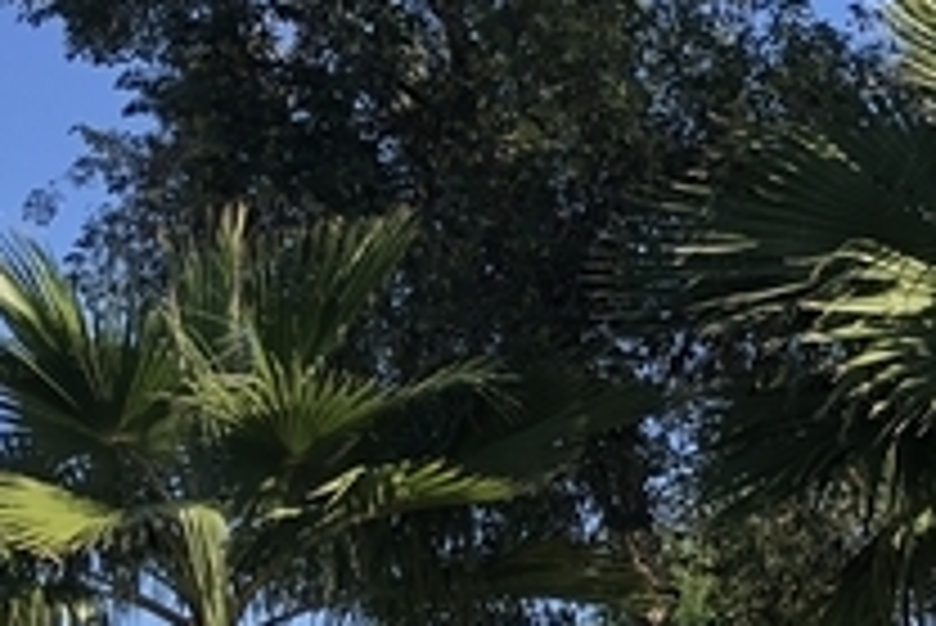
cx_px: 922
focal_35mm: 112
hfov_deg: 17.8
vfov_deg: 11.3
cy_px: 1184
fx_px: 2914
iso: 20
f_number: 1.8
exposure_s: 1/727
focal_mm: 4
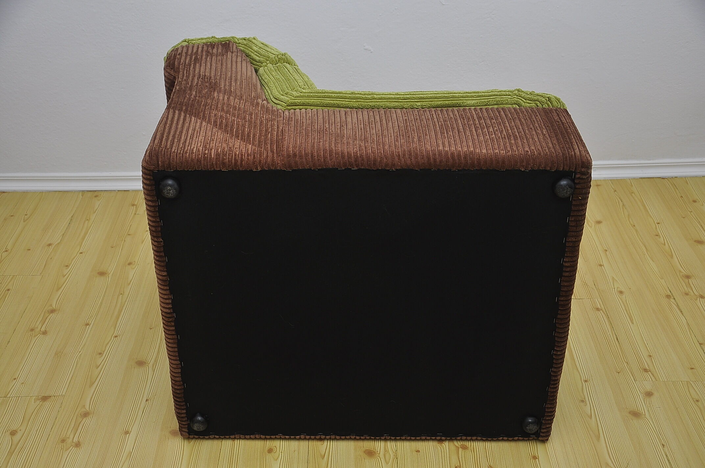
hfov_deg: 41.2
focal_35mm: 48
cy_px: 234
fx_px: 939
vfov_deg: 28.0
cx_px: 352
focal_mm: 32
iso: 200
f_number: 4.2
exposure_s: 1/200
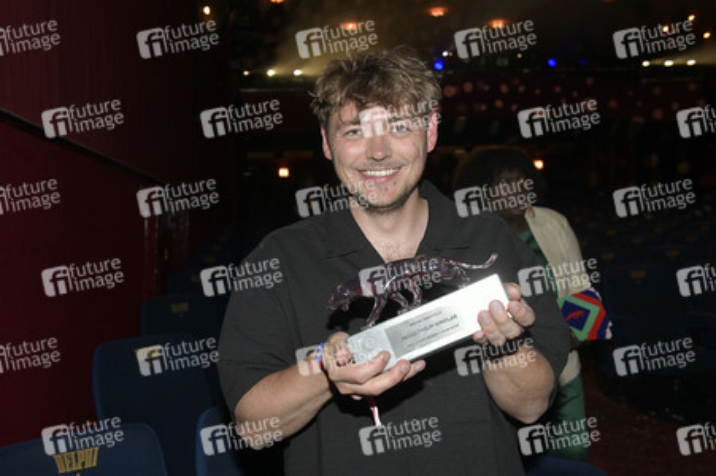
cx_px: 358
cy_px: 238
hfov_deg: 53.2
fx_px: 715
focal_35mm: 36
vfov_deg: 36.8
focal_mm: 36
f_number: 6.3
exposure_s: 1/250
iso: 1600
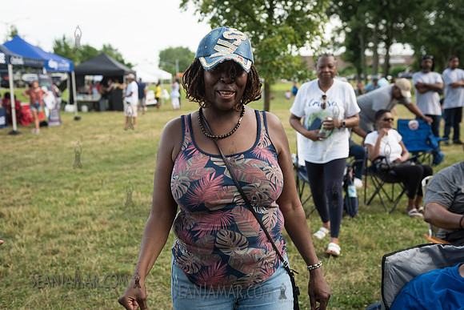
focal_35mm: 45
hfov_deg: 43.6
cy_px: 155
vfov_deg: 29.9
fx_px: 580
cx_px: 232
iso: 250
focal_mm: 45
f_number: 4
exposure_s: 1/250
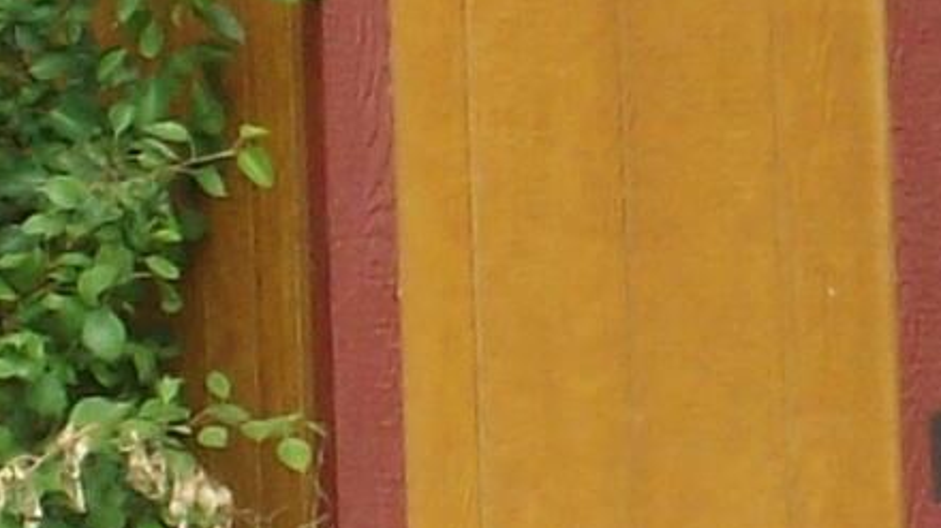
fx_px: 15762
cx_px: 1426
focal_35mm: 632
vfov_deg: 1.9
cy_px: 56
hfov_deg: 3.4
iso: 80
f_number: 4.2
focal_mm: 14.1
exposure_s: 1/153
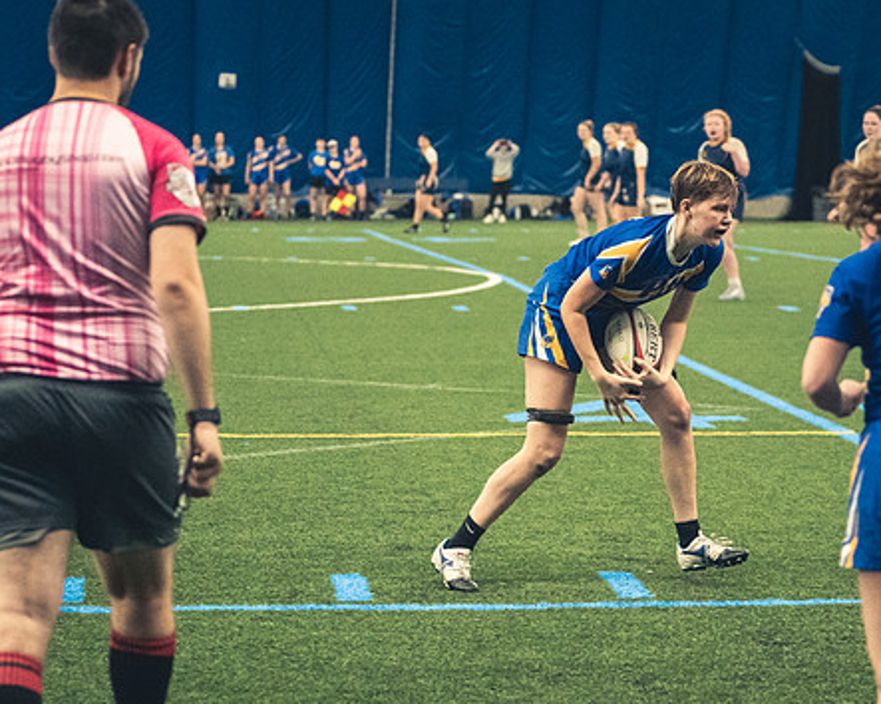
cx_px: 527
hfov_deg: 14.9
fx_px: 3362
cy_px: 382
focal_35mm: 129
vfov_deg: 12.0
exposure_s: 1/500
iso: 12800
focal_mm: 70
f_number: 2.8
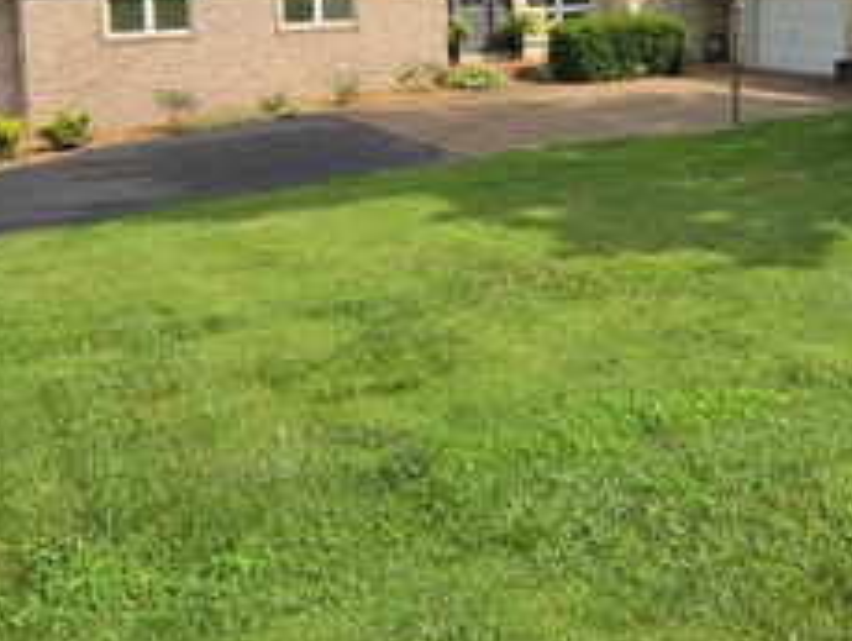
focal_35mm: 50
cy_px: 17
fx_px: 1232
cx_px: 604
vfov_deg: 27.6
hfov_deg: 37.5
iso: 80
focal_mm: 5.4
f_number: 1.8
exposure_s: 1/3871
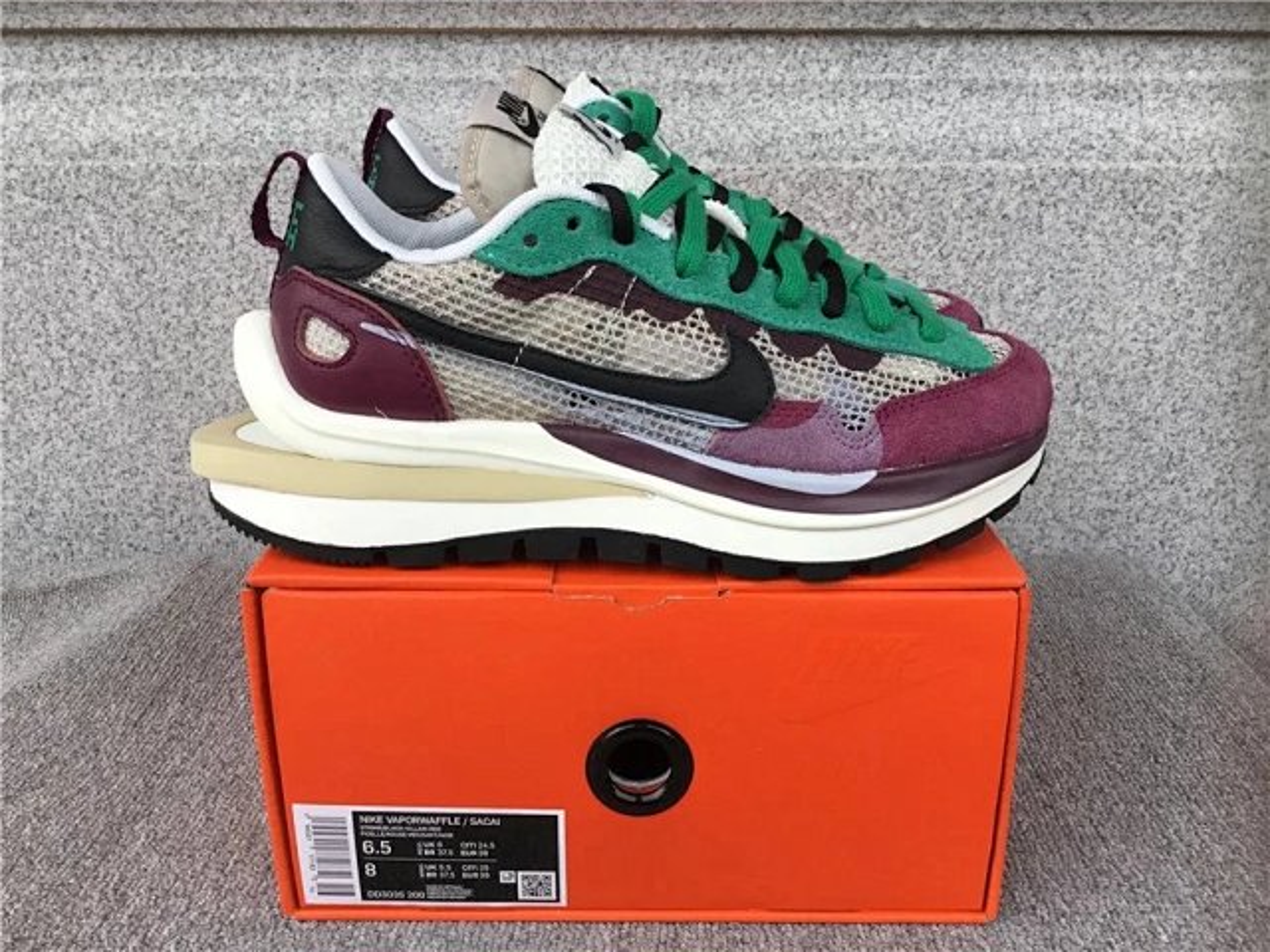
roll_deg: +0.8
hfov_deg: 58.4
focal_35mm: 31
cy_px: 476
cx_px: 635
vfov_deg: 45.4
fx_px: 1137
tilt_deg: -18.4
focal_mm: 3.3
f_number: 2.4
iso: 32
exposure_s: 1/120
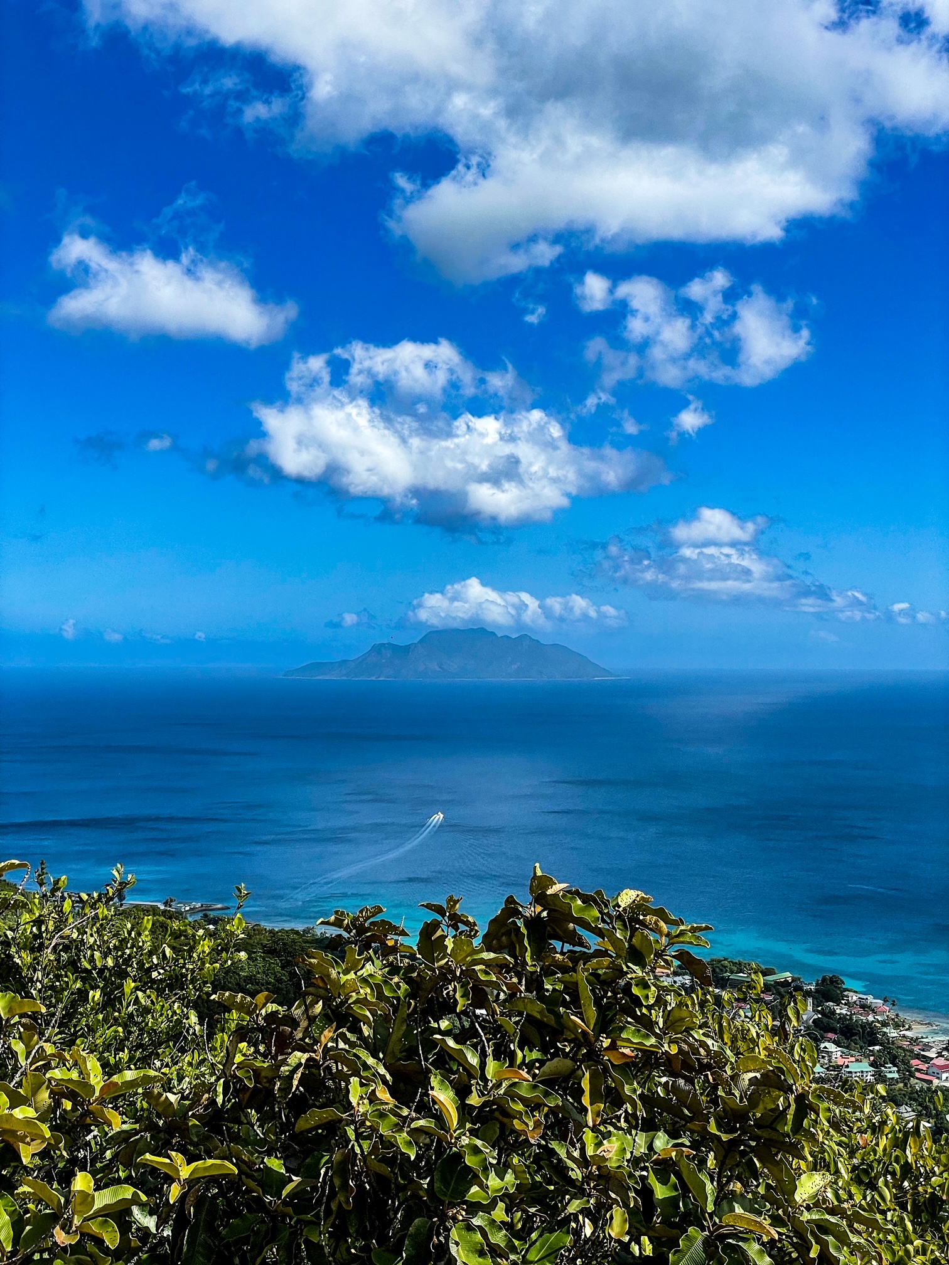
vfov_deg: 36.8
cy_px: 632
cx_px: 474
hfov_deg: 28.0
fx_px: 1901
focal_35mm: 52
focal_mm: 6
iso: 25
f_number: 2
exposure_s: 1/2400
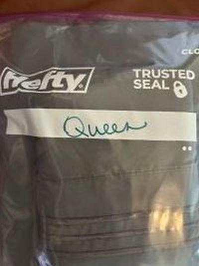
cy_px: 133
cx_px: 100
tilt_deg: -86.8
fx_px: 199
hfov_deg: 53.0
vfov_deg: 67.3
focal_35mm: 26
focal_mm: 5.7
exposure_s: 1/40
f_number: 1.5
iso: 640
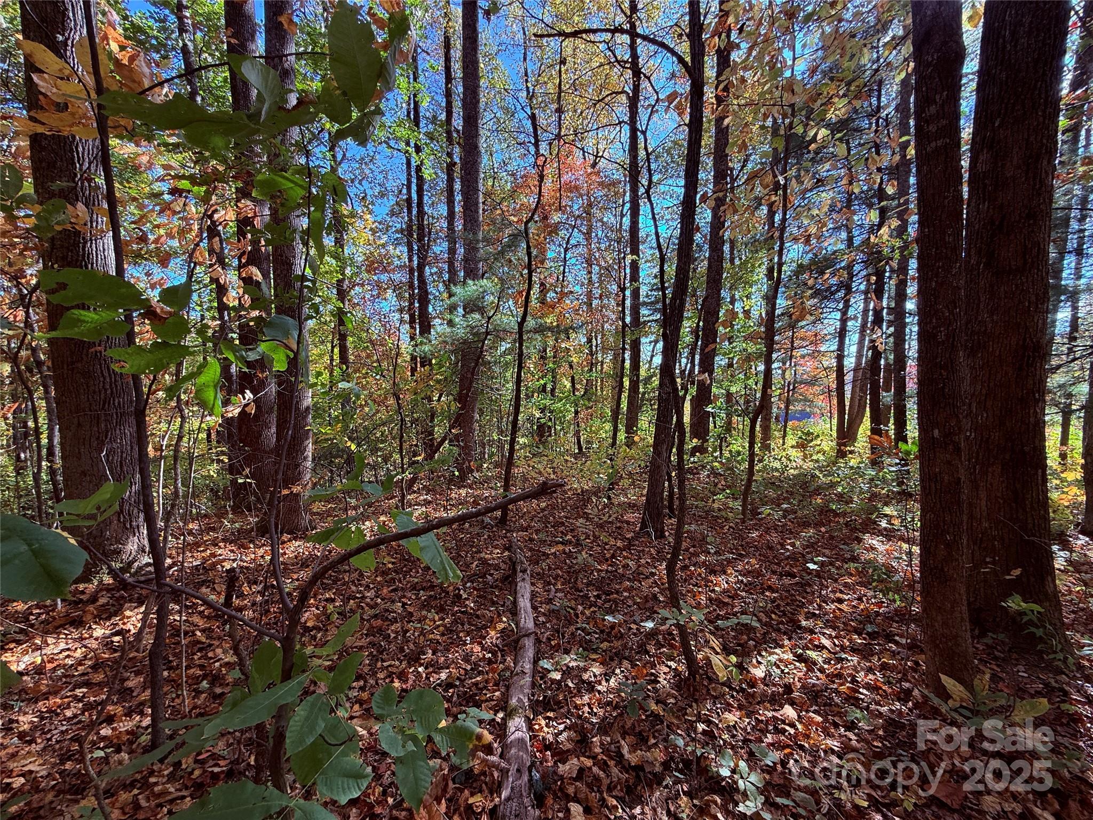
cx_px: 546
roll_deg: +0.3
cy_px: 410
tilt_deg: -3.5
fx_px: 442
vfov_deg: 85.7
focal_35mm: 14
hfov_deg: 102.1
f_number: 2.2
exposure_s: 1/195
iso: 64
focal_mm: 2.22
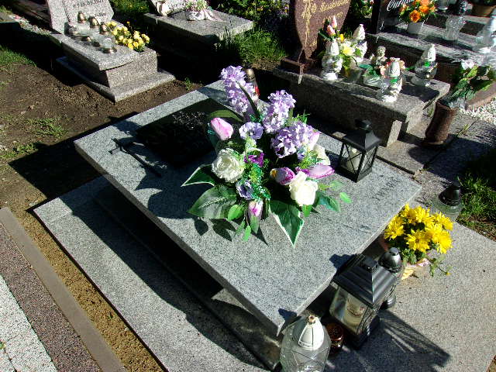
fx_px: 387
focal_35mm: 27
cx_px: 248
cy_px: 186
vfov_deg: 51.4
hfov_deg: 65.3
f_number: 10.4
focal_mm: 4.9
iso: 80
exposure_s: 1/105
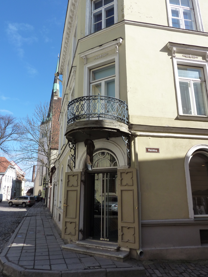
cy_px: 138
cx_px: 104
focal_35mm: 25
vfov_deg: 69.4
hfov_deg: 54.9
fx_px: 200
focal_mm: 4.1
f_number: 4
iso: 125
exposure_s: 1/500
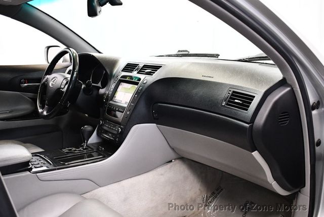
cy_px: 108
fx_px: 324
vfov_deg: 36.9
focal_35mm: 36
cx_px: 162
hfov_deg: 53.1
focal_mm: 18
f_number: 3.5
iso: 2800
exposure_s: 1/125
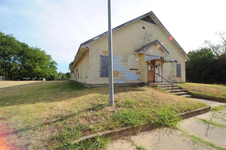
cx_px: 113
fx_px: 94
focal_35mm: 15
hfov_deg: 100.4
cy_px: 75
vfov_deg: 77.2
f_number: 13
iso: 200
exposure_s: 1/100
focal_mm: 15
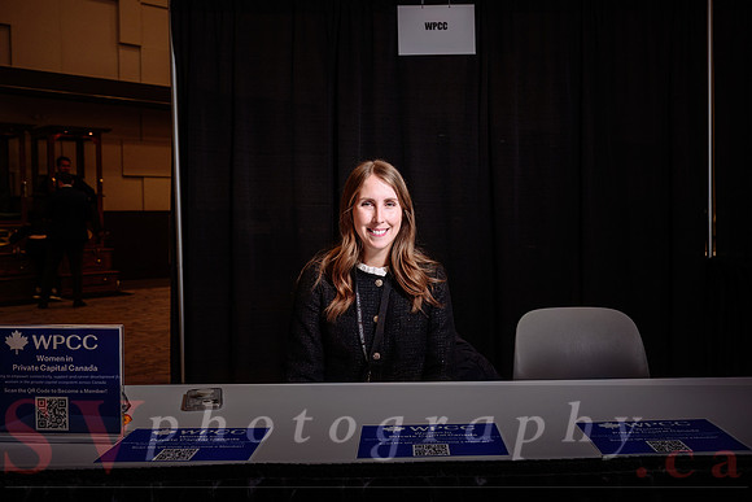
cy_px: 242
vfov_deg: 36.0
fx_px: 772
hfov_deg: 51.7
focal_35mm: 37
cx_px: 438
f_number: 5
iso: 500
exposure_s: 1/160
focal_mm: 30
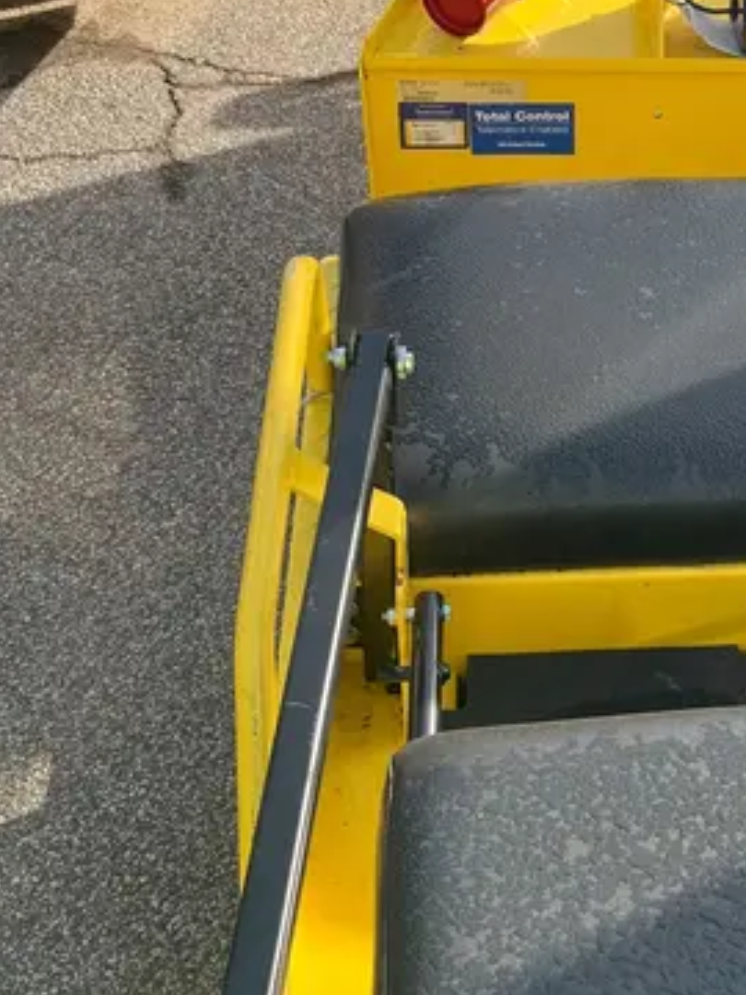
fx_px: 1523
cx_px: 724
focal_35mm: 53
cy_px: 408
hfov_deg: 26.3
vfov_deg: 36.1
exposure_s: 1/605
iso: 50
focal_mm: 5.1
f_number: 1.6
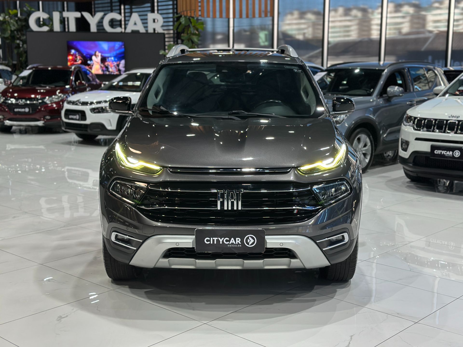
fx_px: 642
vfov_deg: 30.3
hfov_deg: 39.7
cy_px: 174
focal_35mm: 48
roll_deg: +0.2
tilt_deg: -9.3
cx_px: 232
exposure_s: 1/120
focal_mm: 6.86
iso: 200
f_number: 1.78
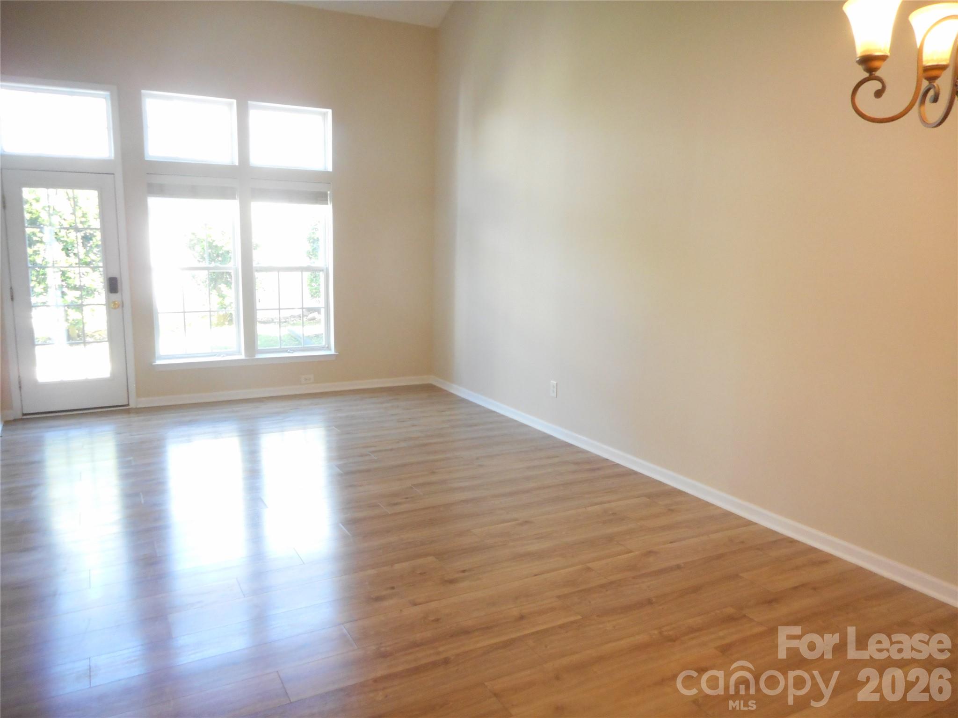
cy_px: 359
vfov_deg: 54.9
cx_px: 479
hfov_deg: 69.4
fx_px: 692
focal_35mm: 25
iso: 320
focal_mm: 4.5
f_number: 3.7
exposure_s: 1/30
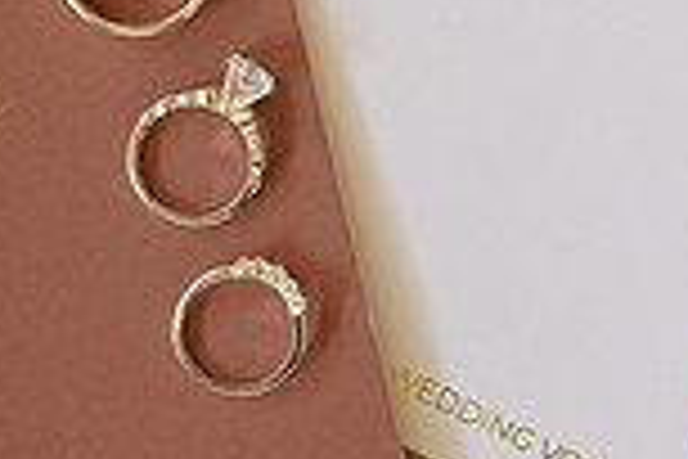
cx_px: -27
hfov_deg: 10.8
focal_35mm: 189
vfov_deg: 7.2
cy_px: -101
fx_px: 3612
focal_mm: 50
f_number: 4.5
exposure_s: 1/250
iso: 3200
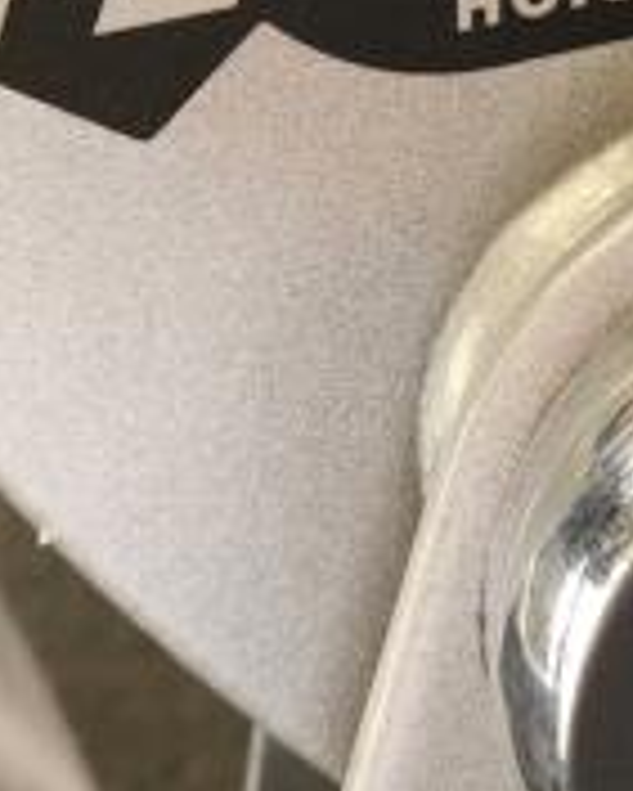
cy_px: 40
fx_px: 2387
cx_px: 624
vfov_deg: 18.4
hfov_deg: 14.9
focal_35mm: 102
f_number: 1.8
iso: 400
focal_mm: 5.4
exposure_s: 1/120
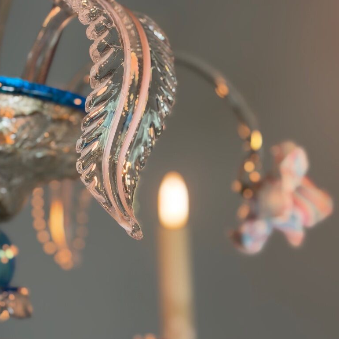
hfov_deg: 26.1
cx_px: 171
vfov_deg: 26.0
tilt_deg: +14.0
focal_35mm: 66
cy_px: 113
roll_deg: +0.8
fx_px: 731
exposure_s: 1/100
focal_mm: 6.76
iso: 125
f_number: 1.78
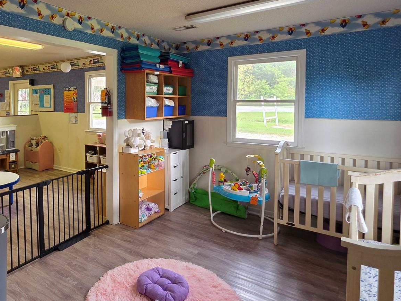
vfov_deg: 58.2
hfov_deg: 70.3
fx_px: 266
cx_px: 114
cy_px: 115
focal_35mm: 23
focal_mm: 2.2
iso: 160
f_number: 1.9
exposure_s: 1/60
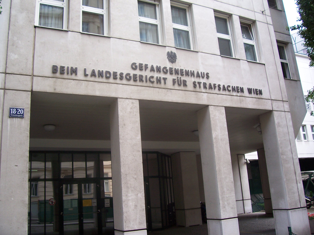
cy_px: 118
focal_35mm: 34
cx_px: 157
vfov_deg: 41.8
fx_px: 308
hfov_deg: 54.0
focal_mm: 5.6
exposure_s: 1/250
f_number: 2.7
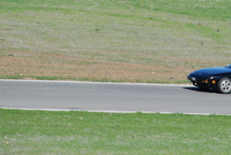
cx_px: 192
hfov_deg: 3.0
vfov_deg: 2.0
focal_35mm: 692
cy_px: -8
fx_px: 4450
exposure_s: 1/800
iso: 200
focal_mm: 200
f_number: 5.6
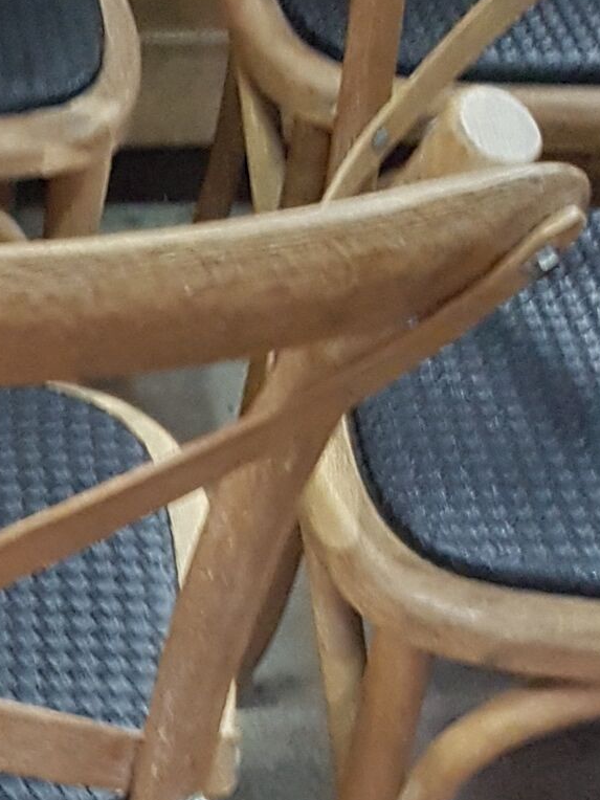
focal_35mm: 98
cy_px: 765
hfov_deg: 14.6
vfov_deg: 19.5
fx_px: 2265
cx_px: -101
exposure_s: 1/10
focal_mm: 4.2
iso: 640
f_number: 1.7
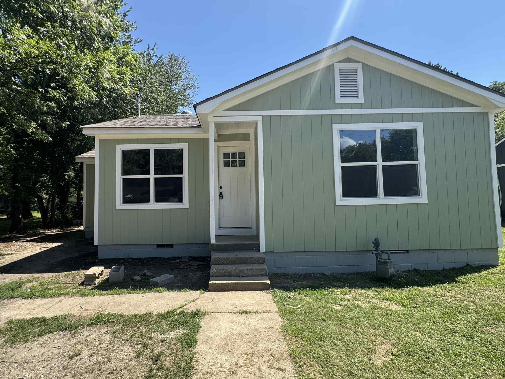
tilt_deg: +6.1
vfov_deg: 71.6
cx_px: 235
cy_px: 192
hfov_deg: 87.6
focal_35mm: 18
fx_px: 263
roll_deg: +0.2
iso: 40
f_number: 2.2
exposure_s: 1/707
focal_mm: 2.22
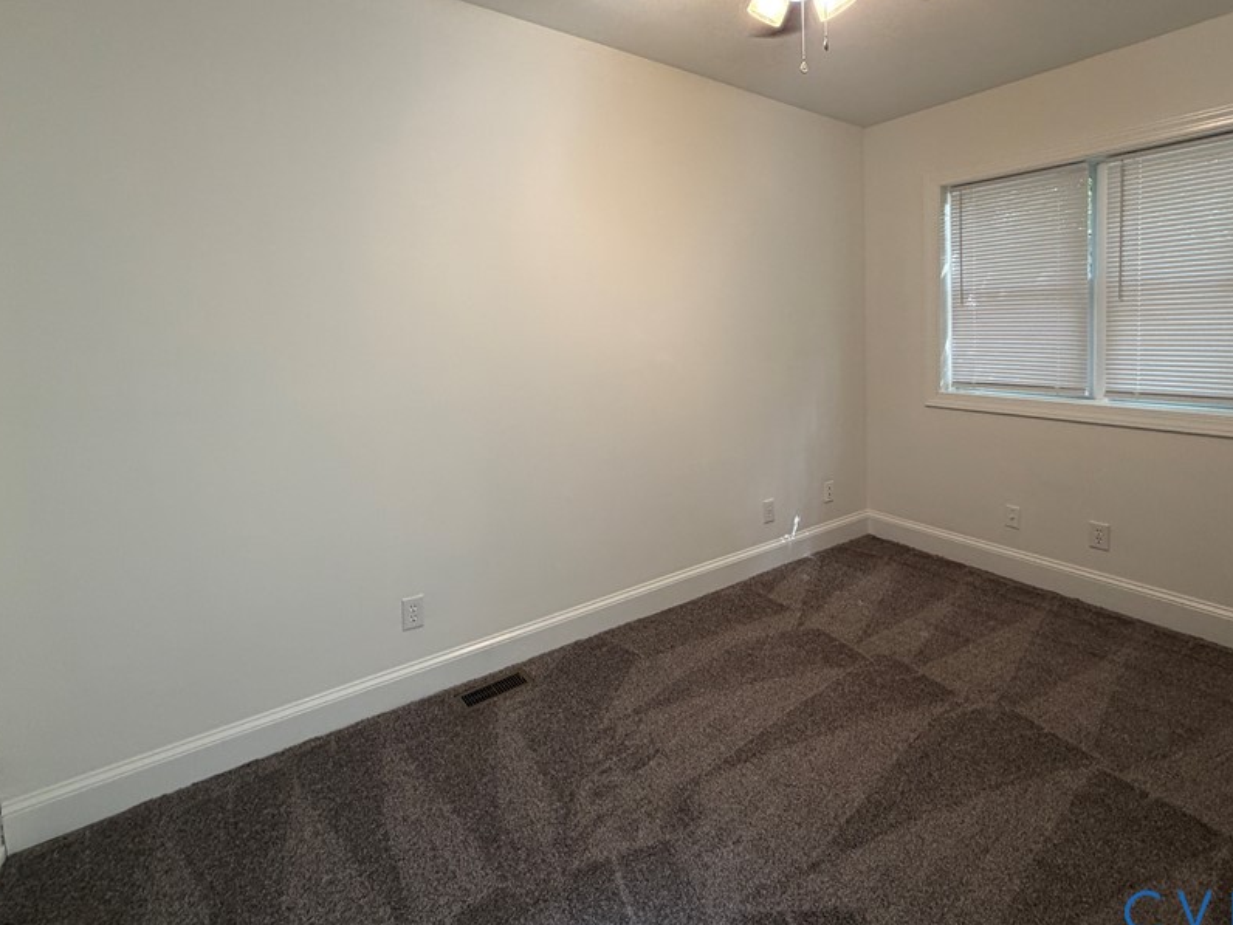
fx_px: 641
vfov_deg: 70.7
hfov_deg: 87.7
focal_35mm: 18
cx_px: 647
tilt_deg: -4.2
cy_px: 359
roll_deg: +2.3
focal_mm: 2.22
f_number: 2.2
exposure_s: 1/60
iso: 200
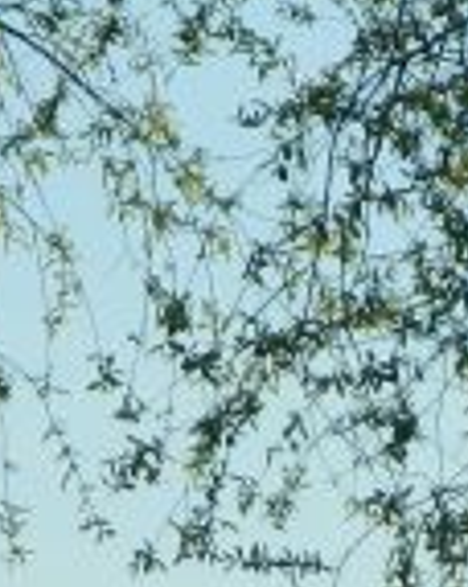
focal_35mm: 602
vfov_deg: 3.2
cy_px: 1166
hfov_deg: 2.6
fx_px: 10445
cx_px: 583
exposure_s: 1/800
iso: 80
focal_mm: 15.1
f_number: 4.2
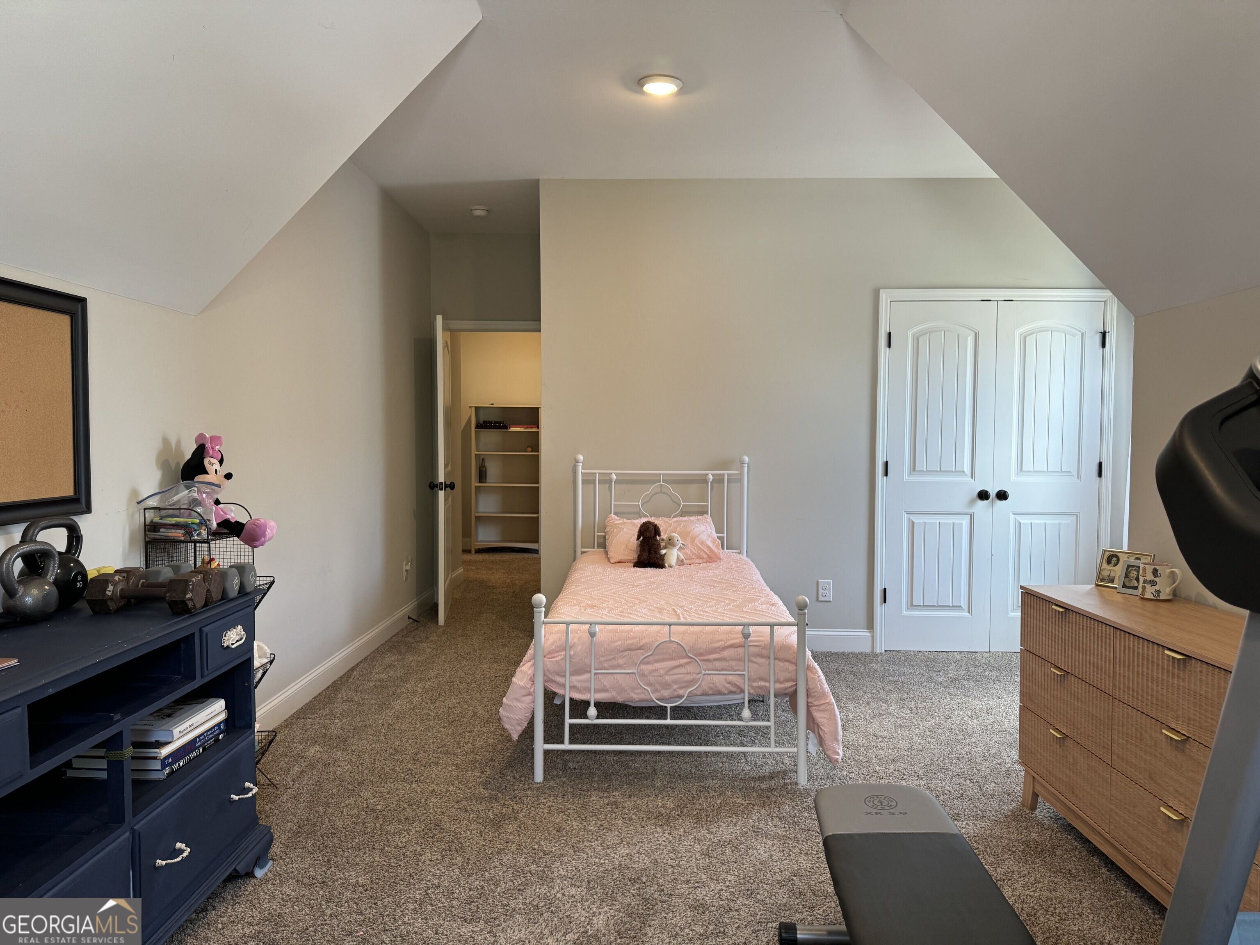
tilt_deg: -2.5
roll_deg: -0.4
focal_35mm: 24
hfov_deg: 71.6
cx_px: 630
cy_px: 472
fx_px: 874
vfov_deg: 56.8
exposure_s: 1/120
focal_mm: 6.76
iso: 160
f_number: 1.78
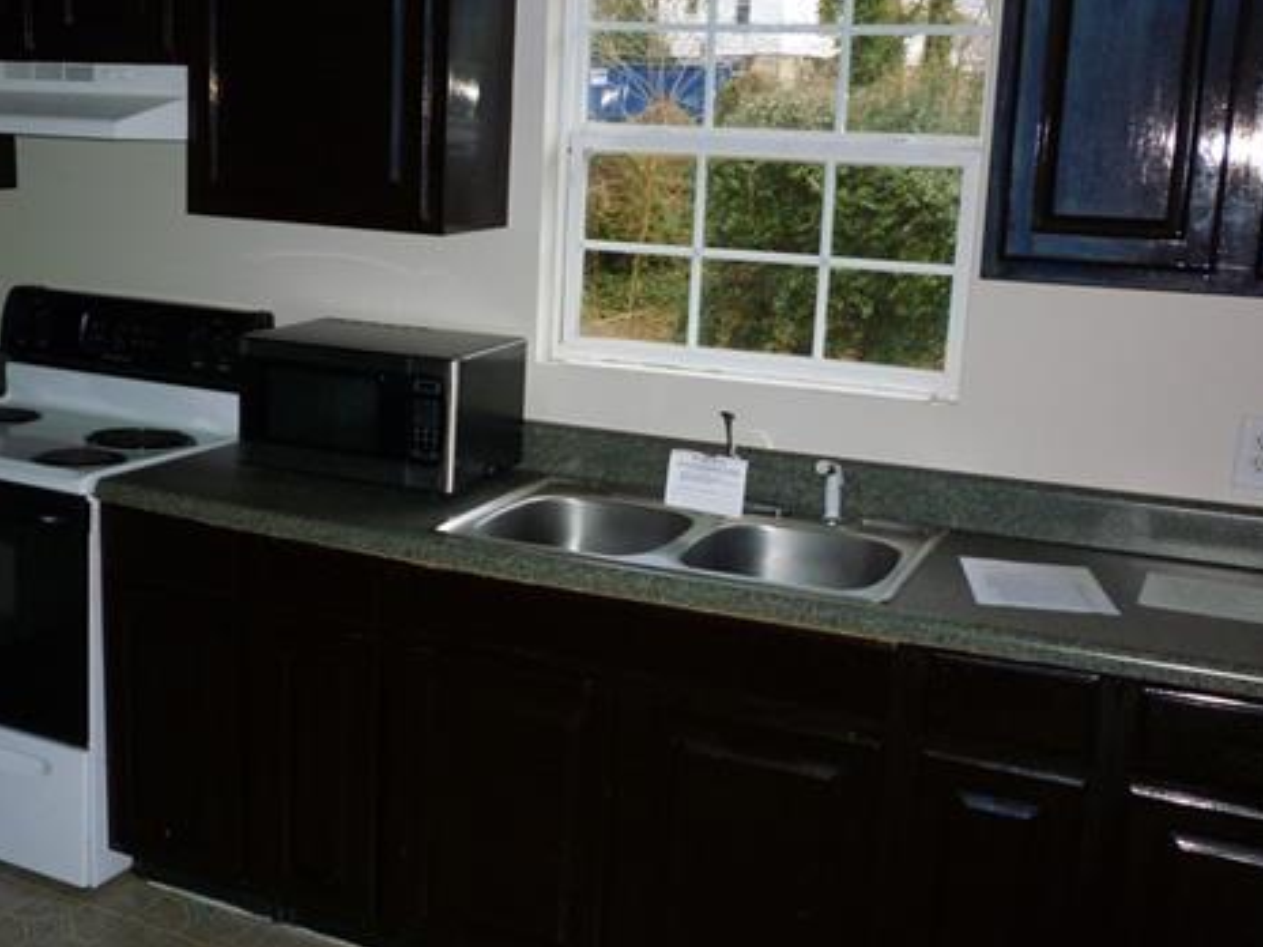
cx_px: 514
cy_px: 471
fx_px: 1459
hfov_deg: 46.6
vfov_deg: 36.0
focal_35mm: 40
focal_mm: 5.2
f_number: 3.3
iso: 200
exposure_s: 1/60
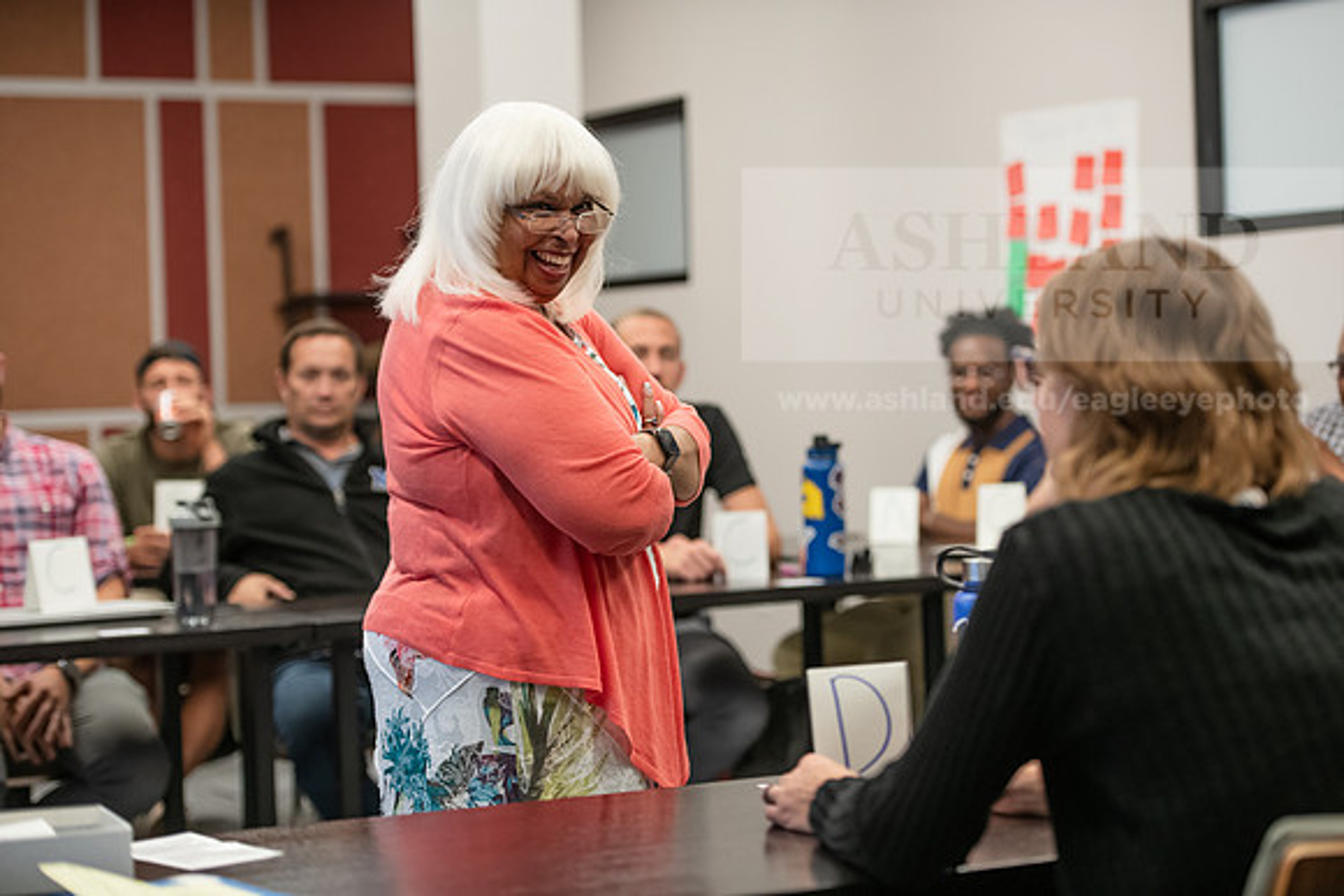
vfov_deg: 17.1
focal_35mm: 80
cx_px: 672
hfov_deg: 25.4
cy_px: 448
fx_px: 2987
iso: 1250
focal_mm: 80
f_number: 2.8
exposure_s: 1/200
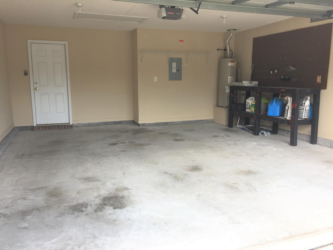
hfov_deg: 61.7
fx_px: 279
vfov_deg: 48.2
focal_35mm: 29
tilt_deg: -9.6
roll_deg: -0.4
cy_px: 125
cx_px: 166
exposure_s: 1/208
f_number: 2.2
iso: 32
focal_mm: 4.15
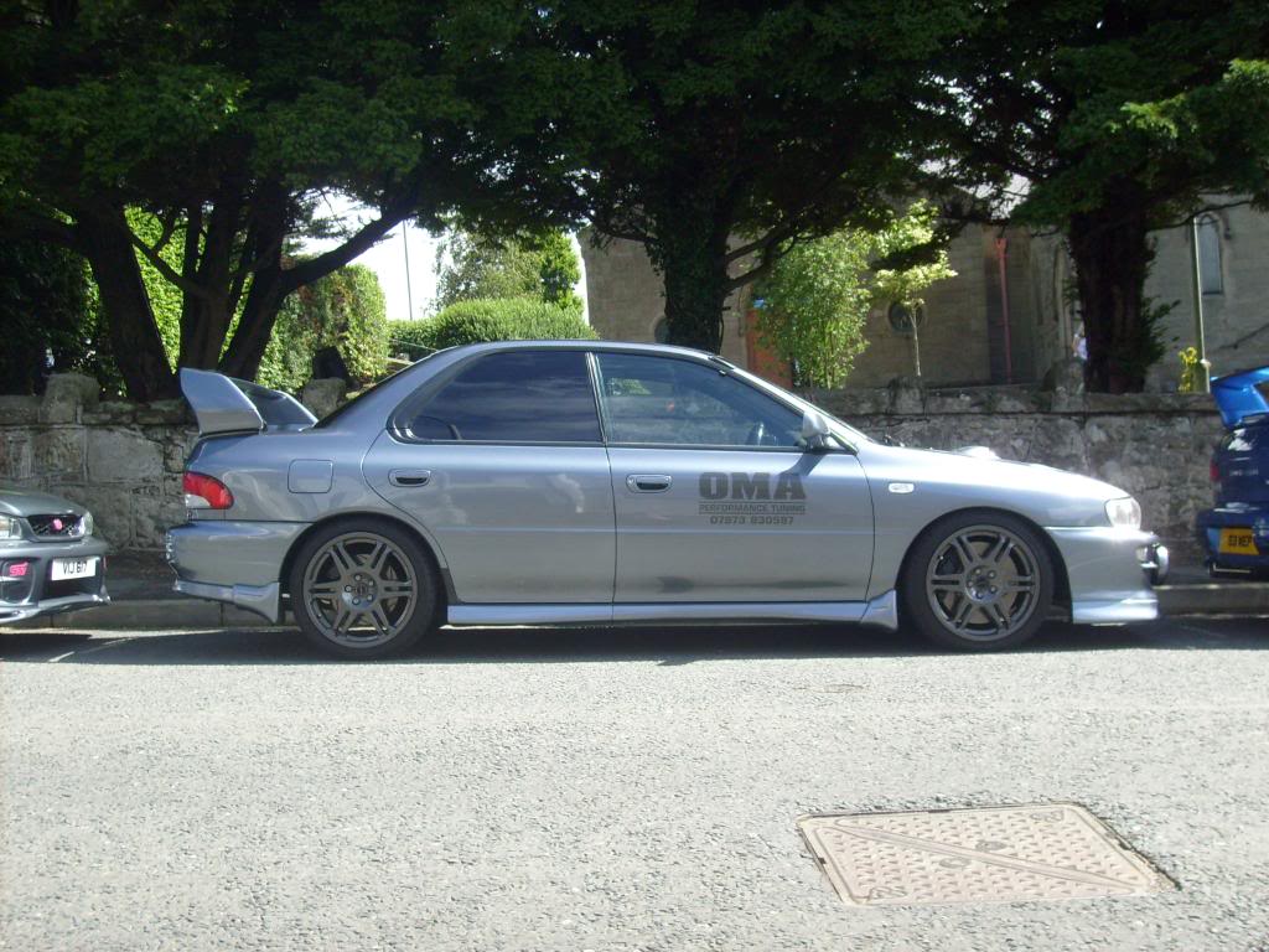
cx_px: 634
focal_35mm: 43
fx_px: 1576
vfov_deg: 33.6
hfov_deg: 43.9
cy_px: 476
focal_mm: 7.2
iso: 80
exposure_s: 1/90
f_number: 7.7
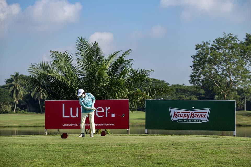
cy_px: 84
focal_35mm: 92
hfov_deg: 22.1
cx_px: 126
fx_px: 641
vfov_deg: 14.9
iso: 560
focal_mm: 92
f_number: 3.5
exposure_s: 1/6400
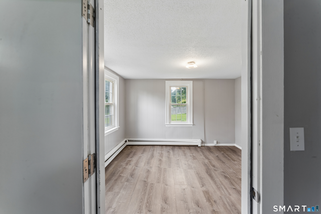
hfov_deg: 104.3
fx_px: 125
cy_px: 107
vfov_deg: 81.2
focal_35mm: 14
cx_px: 160
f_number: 13
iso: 400
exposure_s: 1/5
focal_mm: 14
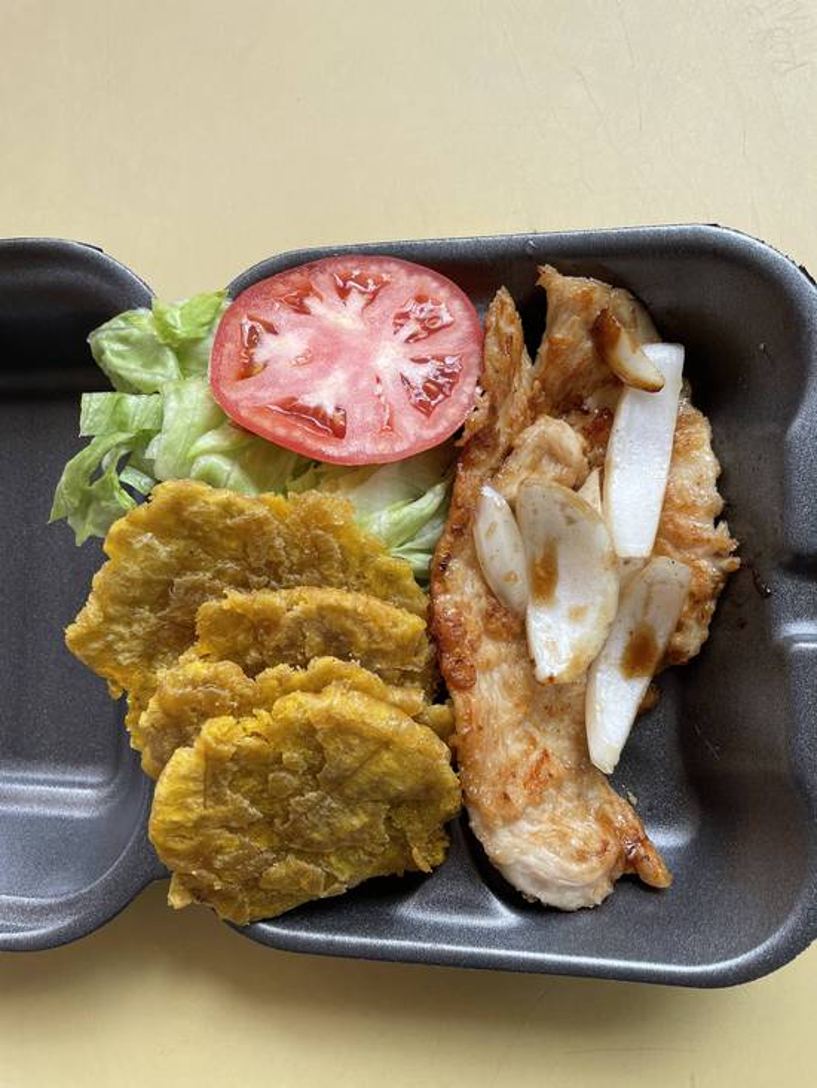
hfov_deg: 53.1
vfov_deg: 67.3
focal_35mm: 26
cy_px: 544
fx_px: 818
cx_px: 408
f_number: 1.6
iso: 32
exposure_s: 1/249
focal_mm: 4.2
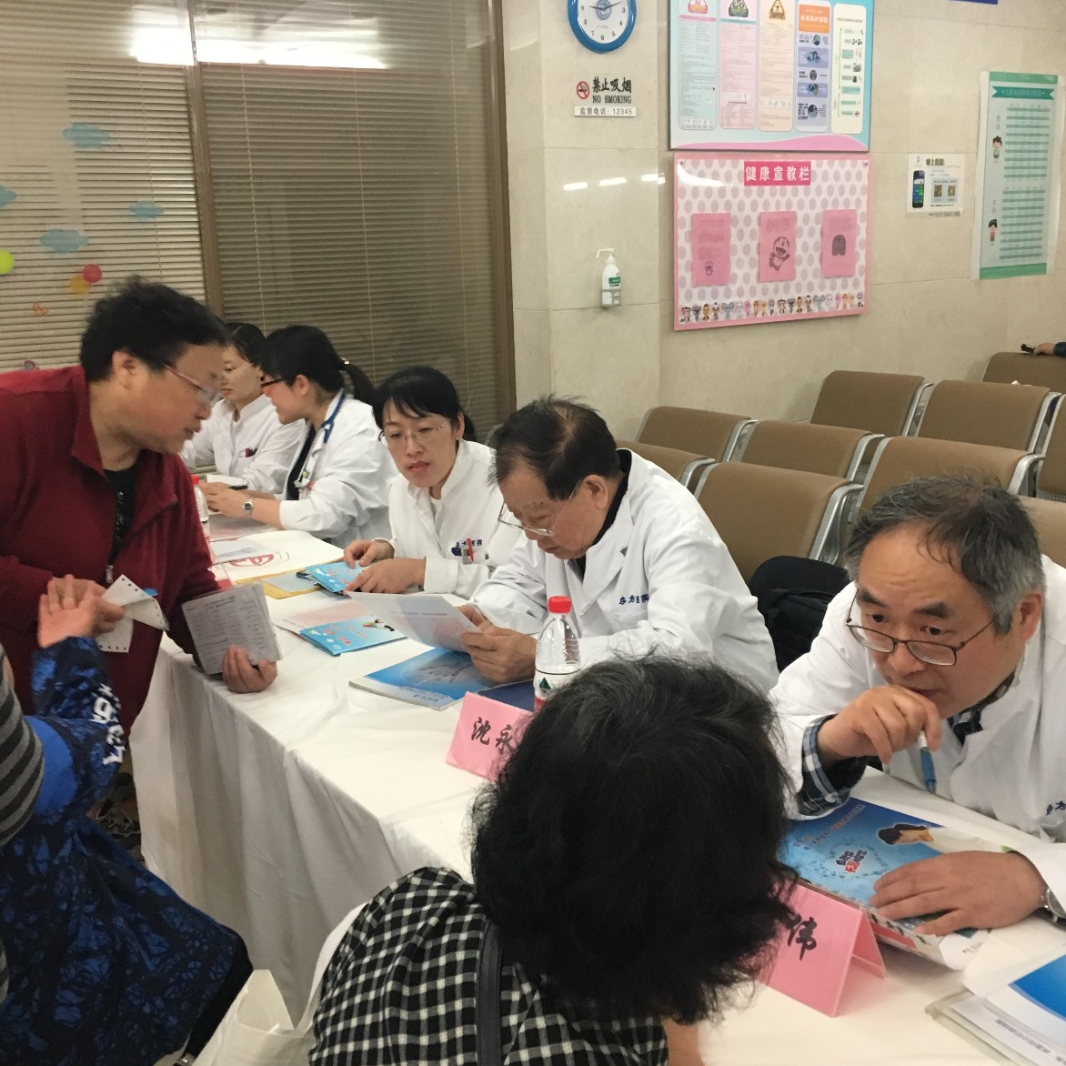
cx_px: 528
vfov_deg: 47.2
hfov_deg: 47.2
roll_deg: +2.0
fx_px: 1219
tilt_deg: -12.3
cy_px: 534
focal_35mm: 35
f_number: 2.2
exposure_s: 1/20
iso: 200
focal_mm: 4.15
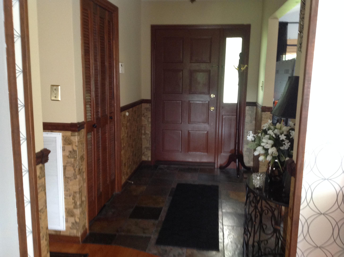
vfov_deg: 40.6
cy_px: 128
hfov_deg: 52.7
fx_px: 347
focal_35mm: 35
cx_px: 172
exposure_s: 1/15
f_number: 2.4
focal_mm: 4.28
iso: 250
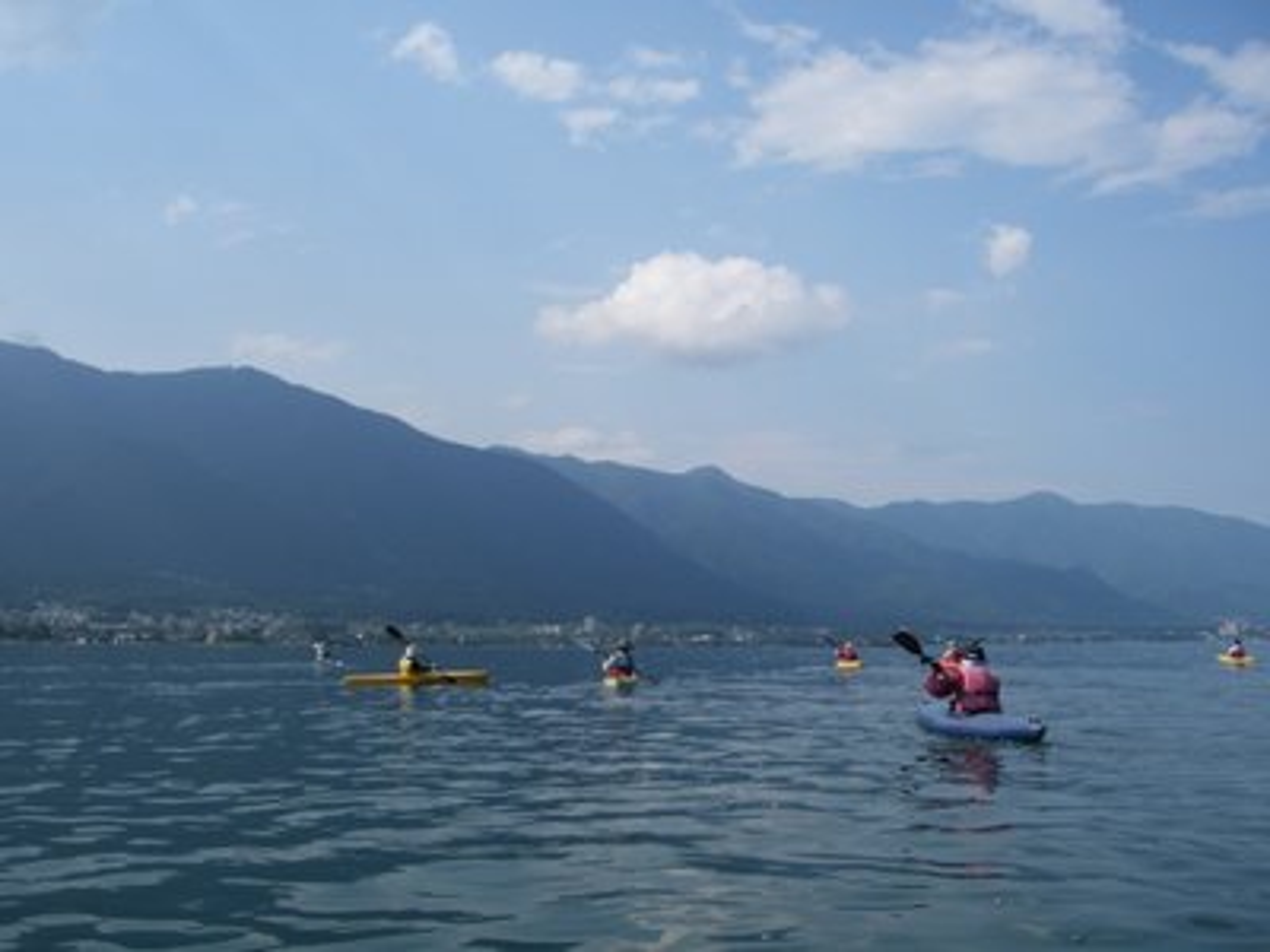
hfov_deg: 49.0
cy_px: 476
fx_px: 1394
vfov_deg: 37.7
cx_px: 635
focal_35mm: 38
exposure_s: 1/400
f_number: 6.6
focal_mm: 6.3
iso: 80
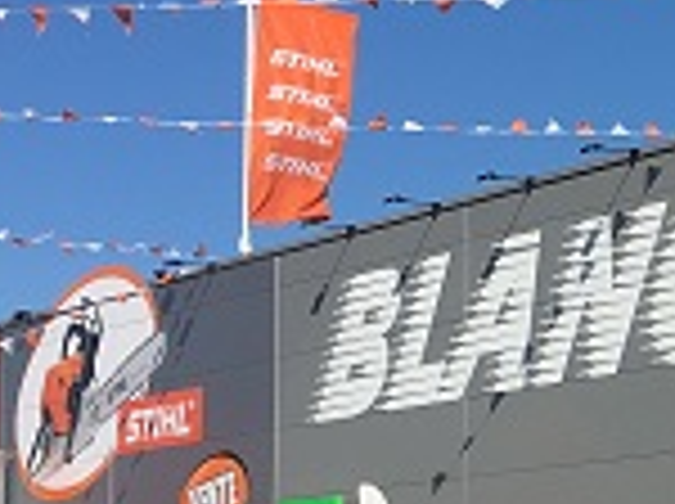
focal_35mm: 126
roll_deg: +1.4
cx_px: 1084
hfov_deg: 14.4
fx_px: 2453
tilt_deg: +4.9
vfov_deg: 11.6
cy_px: 479
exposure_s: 1/2481
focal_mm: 4.15
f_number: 2.2
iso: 25
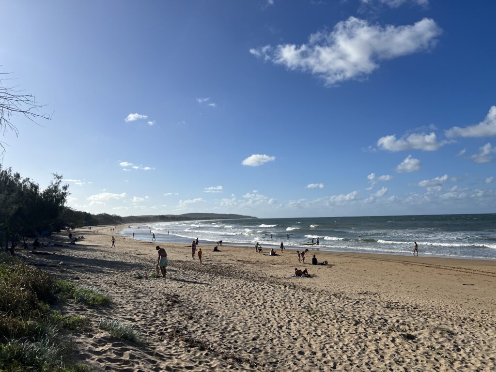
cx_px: 248
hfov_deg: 67.3
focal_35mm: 26
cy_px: 186
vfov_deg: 53.1
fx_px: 373
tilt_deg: +5.1
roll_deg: +1.8
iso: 50
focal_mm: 5.7
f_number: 1.5
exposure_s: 1/10309
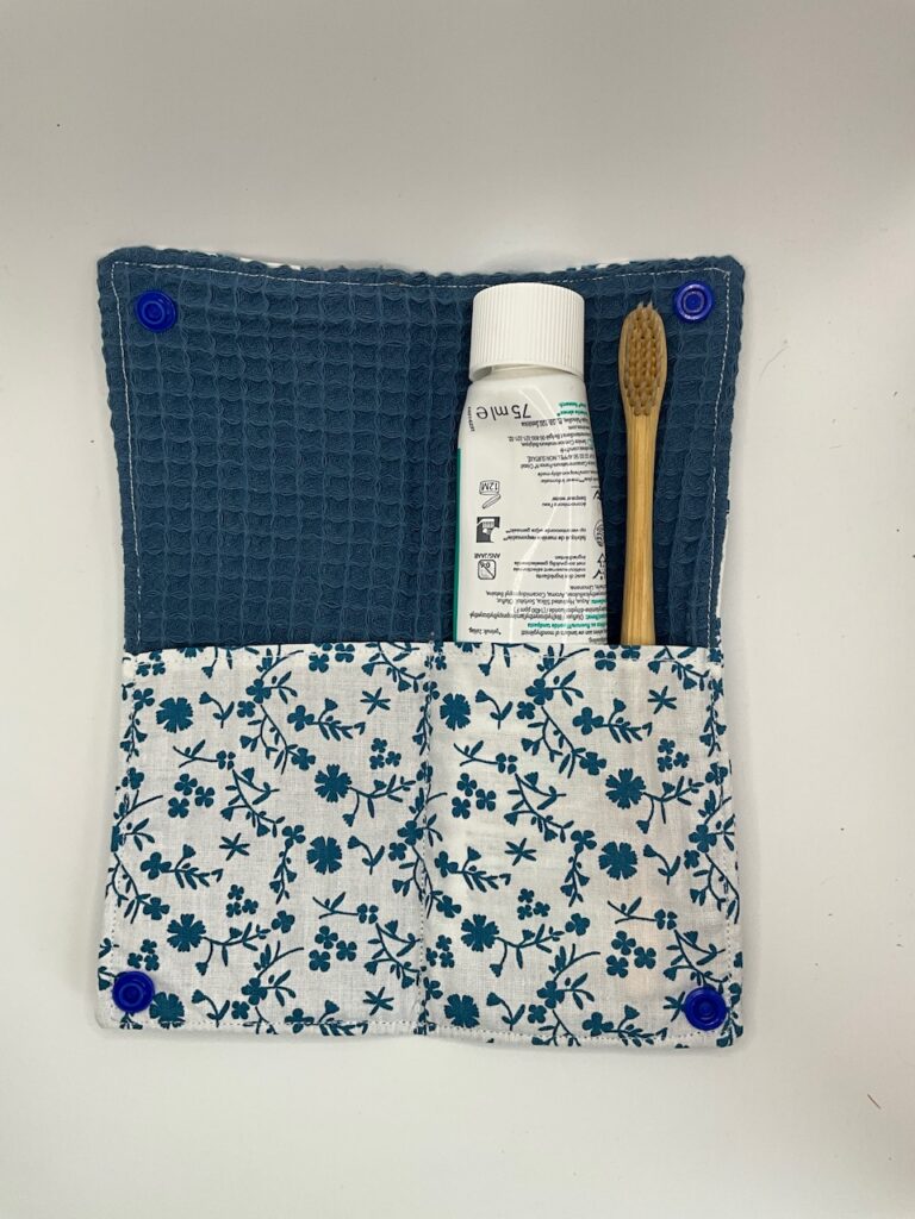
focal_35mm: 29
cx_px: 458
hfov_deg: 48.2
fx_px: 1022
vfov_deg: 61.7
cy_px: 610
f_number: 1.8
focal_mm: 3
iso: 25
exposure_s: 1/289
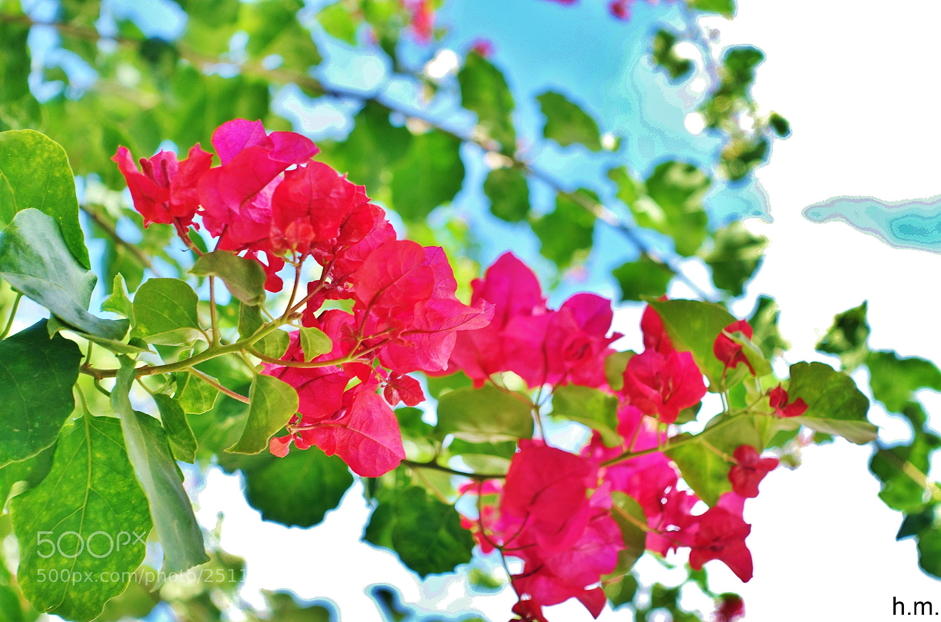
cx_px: 470
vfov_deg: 20.8
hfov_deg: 31.0
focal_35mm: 65
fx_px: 1694
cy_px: 311
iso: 100
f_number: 4
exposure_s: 1/200
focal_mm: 23.9
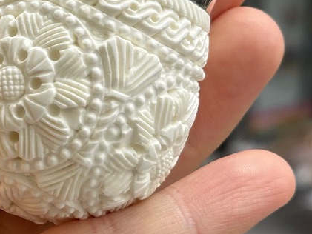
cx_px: -106
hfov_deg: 13.0
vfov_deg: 10.2
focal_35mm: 146
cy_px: 70
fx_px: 1316
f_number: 1.78
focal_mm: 6.86
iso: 64
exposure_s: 1/597
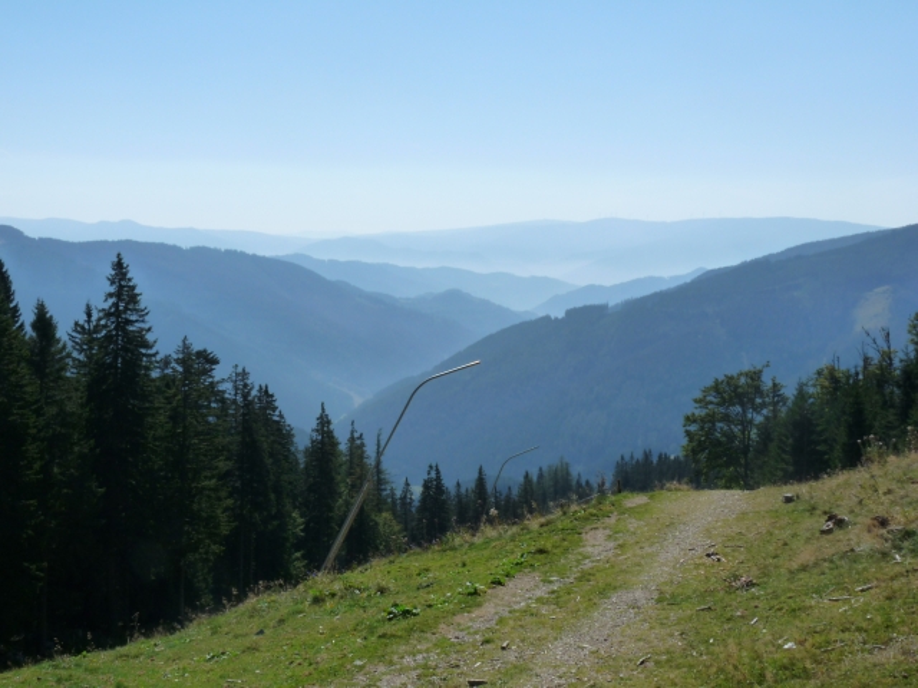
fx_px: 1326
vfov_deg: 29.1
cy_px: 344
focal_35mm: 50
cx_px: 459
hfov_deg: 38.2
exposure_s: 1/500
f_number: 8
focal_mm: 9
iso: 160
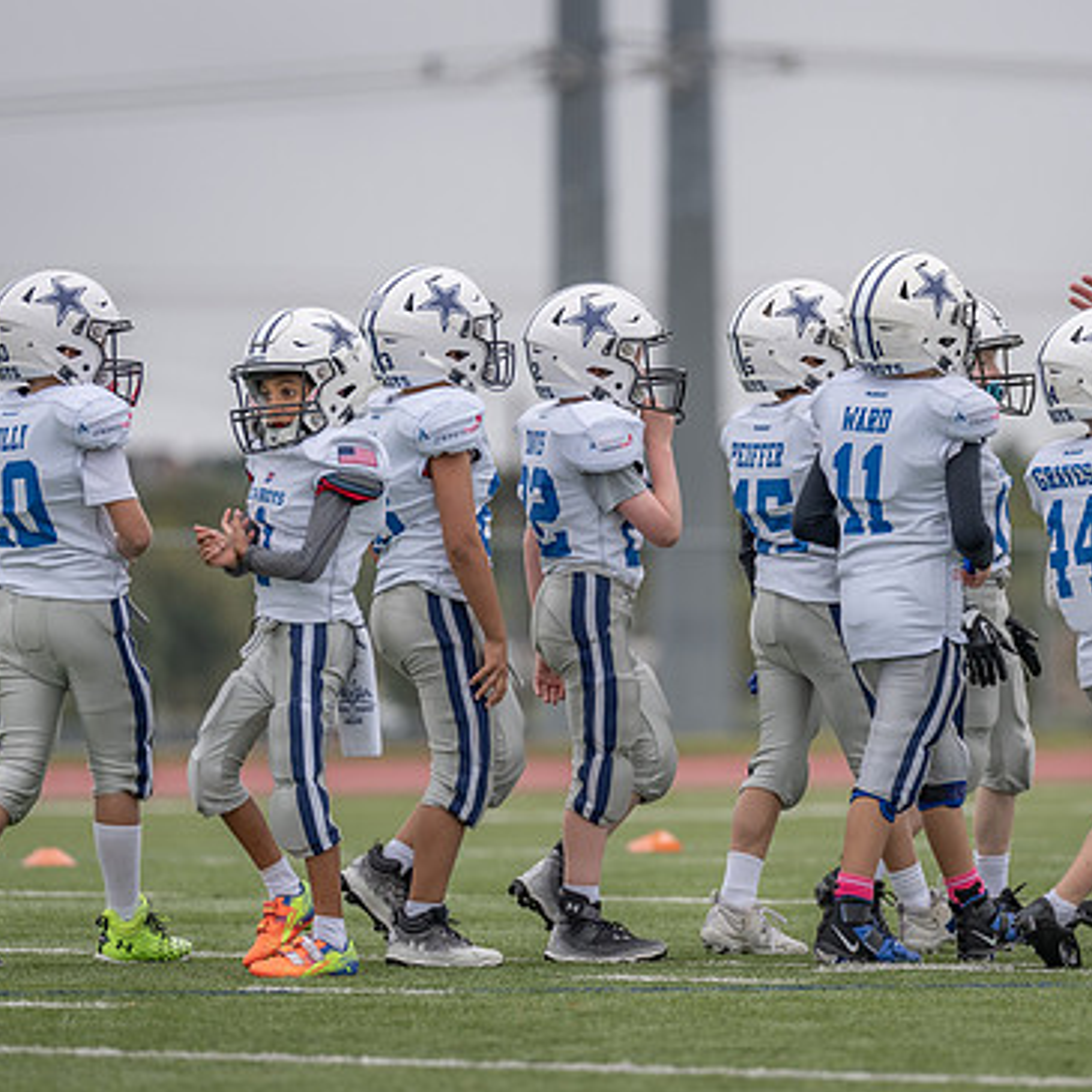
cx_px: 775
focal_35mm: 374
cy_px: 552
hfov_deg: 4.7
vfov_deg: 4.7
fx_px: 13348
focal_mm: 200
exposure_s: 1/1250
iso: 200
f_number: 2.8
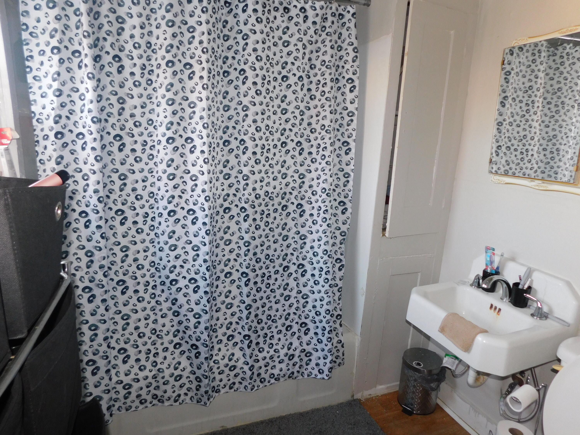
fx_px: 385
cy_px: 218
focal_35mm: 23
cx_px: 290
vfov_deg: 58.9
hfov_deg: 73.9
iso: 200
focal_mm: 4
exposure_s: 1/30
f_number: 3
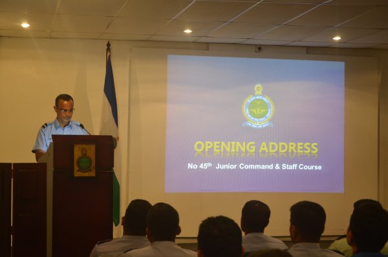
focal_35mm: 72
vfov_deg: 18.9
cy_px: 128
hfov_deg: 28.1
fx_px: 775
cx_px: 194
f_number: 4.8
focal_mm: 48
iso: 720
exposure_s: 1/15
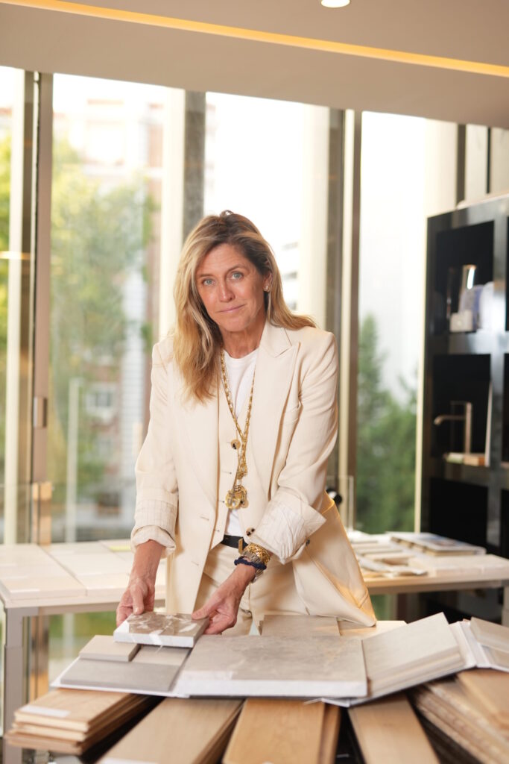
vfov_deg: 39.6
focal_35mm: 50
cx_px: 254
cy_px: 382
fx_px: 1060
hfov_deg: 27.0
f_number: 2
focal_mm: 50
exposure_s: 1/160
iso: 320
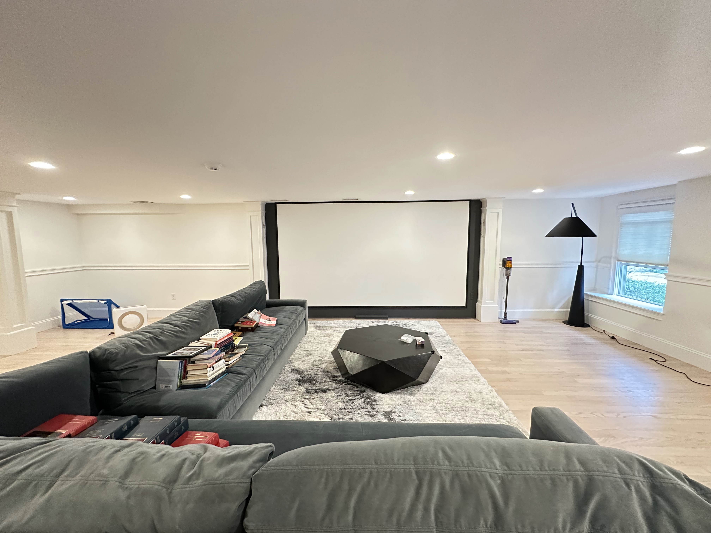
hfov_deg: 102.1
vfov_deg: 85.7
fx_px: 288
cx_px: 356
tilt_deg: -5.8
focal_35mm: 14
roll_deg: +0.2
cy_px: 266
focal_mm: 2.22
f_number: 2.2
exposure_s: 1/60
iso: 800
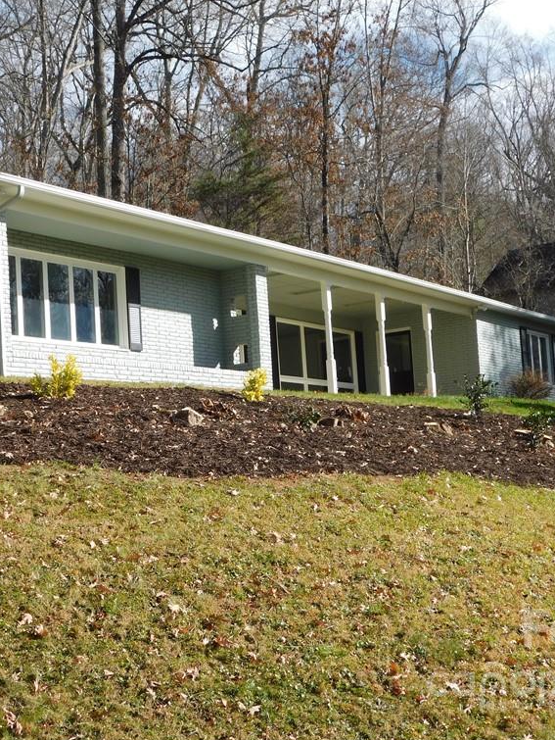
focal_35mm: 61
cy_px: 374
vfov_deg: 31.7
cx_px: 219
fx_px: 1303
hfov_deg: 24.0
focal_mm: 8
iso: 125
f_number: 3.7
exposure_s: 1/800
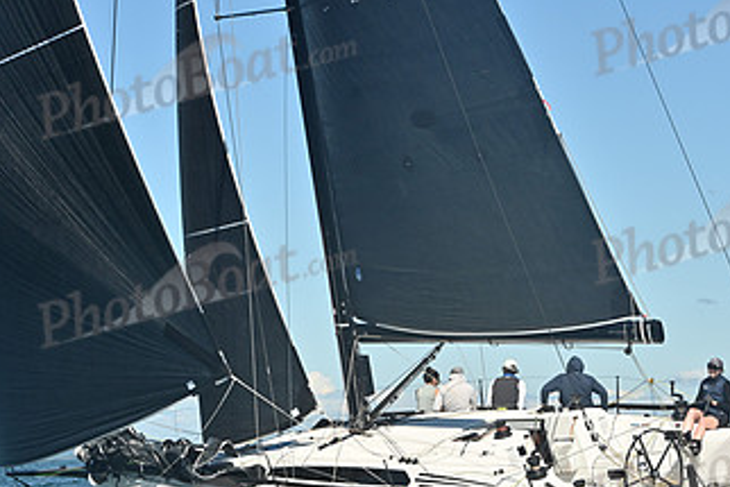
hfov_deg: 16.2
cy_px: 375
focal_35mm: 126
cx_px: 476
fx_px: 2556
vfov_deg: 10.9
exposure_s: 1/1000
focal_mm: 70
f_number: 9
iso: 250
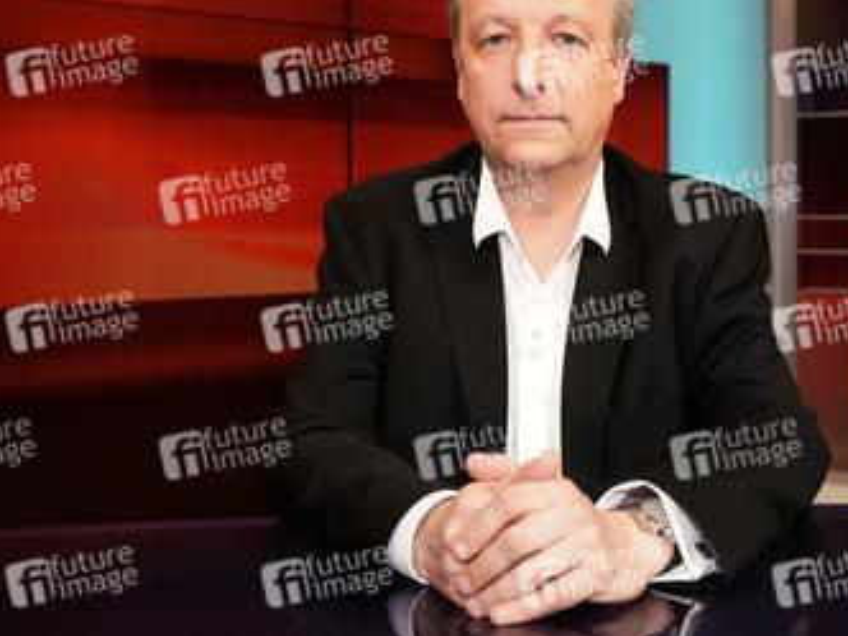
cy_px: 258
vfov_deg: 30.8
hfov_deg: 40.2
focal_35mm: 47
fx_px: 1151
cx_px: 515
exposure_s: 1/125
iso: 2000
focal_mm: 36
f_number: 5
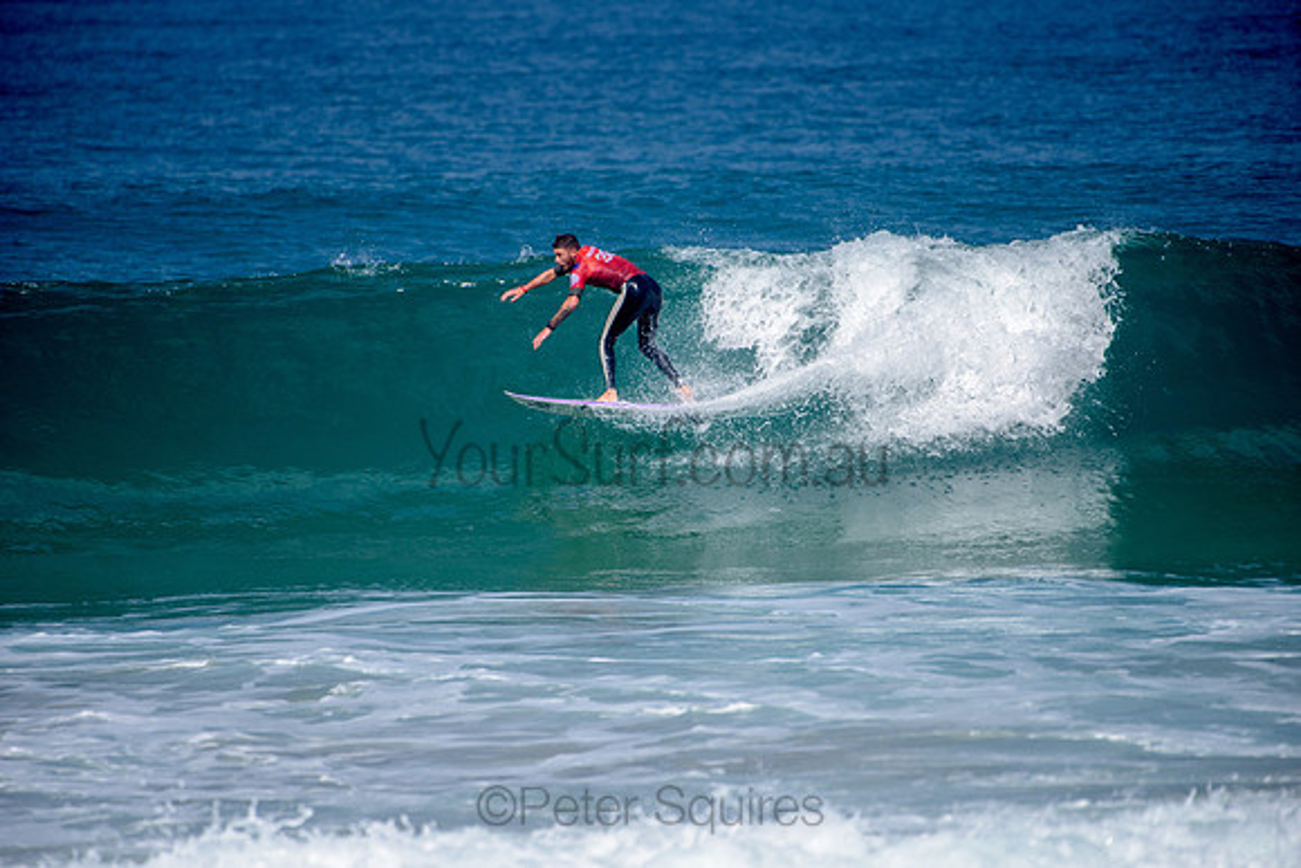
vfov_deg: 2.8
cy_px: 434
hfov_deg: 4.1
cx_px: 650
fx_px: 18076
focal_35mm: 500
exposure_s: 1/2000
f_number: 5.6
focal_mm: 500
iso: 125
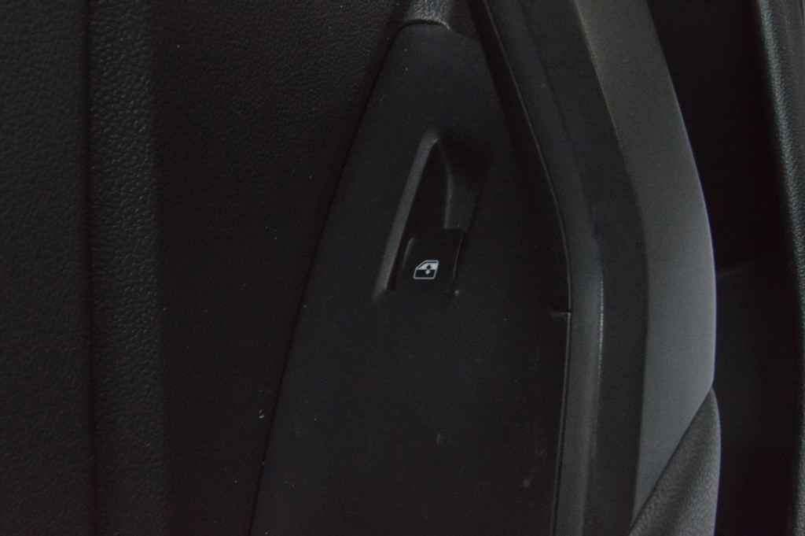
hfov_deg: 43.6
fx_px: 1005
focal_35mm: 45
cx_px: 402
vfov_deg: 29.8
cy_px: 268
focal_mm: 30
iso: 6400
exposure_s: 1/20
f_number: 20
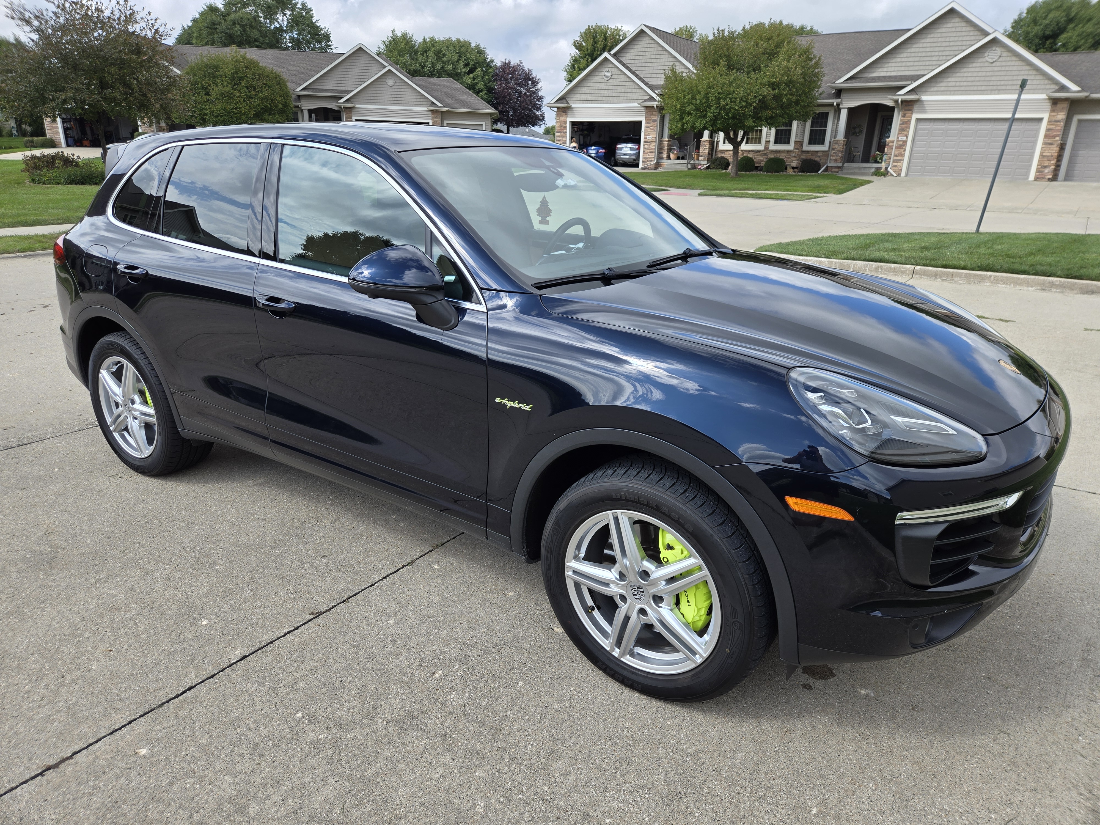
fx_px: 731
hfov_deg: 73.9
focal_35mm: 23
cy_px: 412
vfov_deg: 58.9
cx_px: 550
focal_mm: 5.4
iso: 25
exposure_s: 1/978
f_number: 1.8
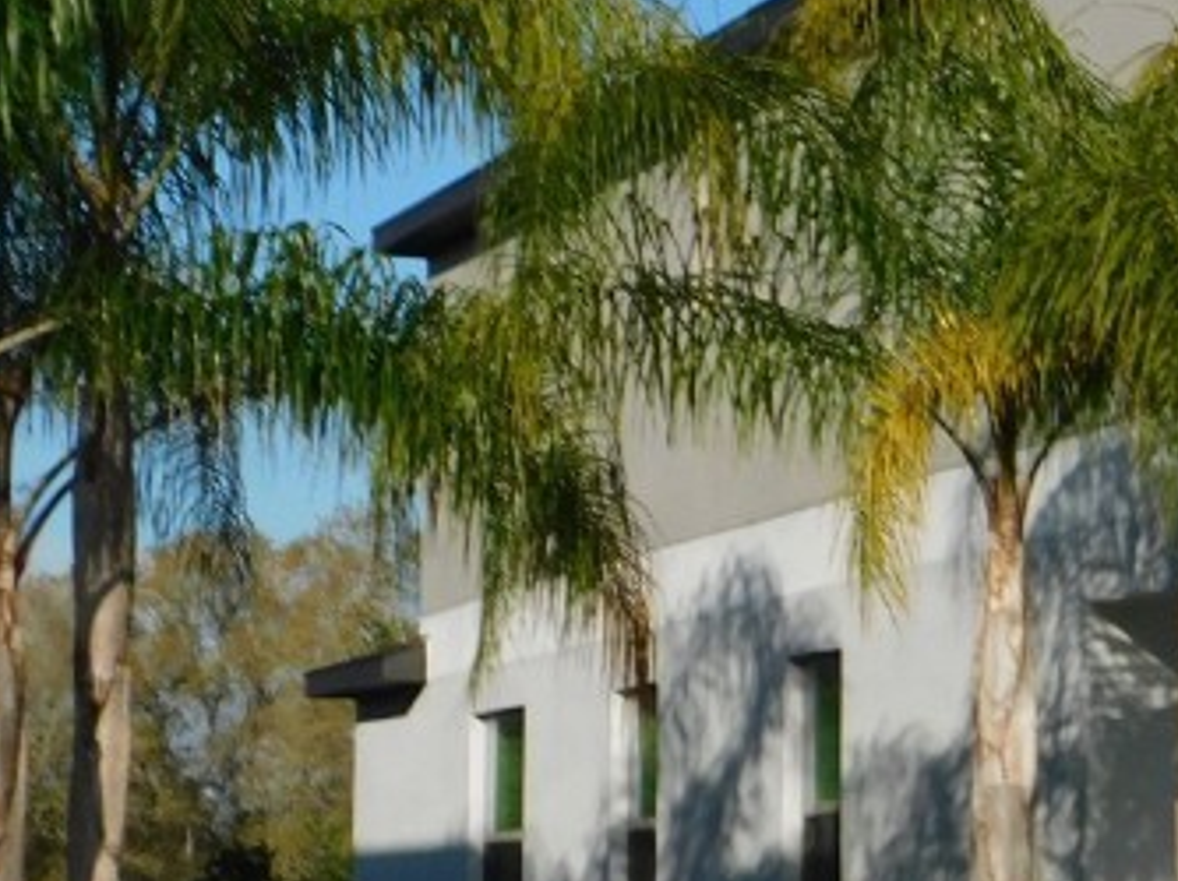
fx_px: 4693
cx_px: 1753
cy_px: 705
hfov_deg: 13.5
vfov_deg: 10.7
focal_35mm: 138
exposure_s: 1/500
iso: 125
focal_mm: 8
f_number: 7.4
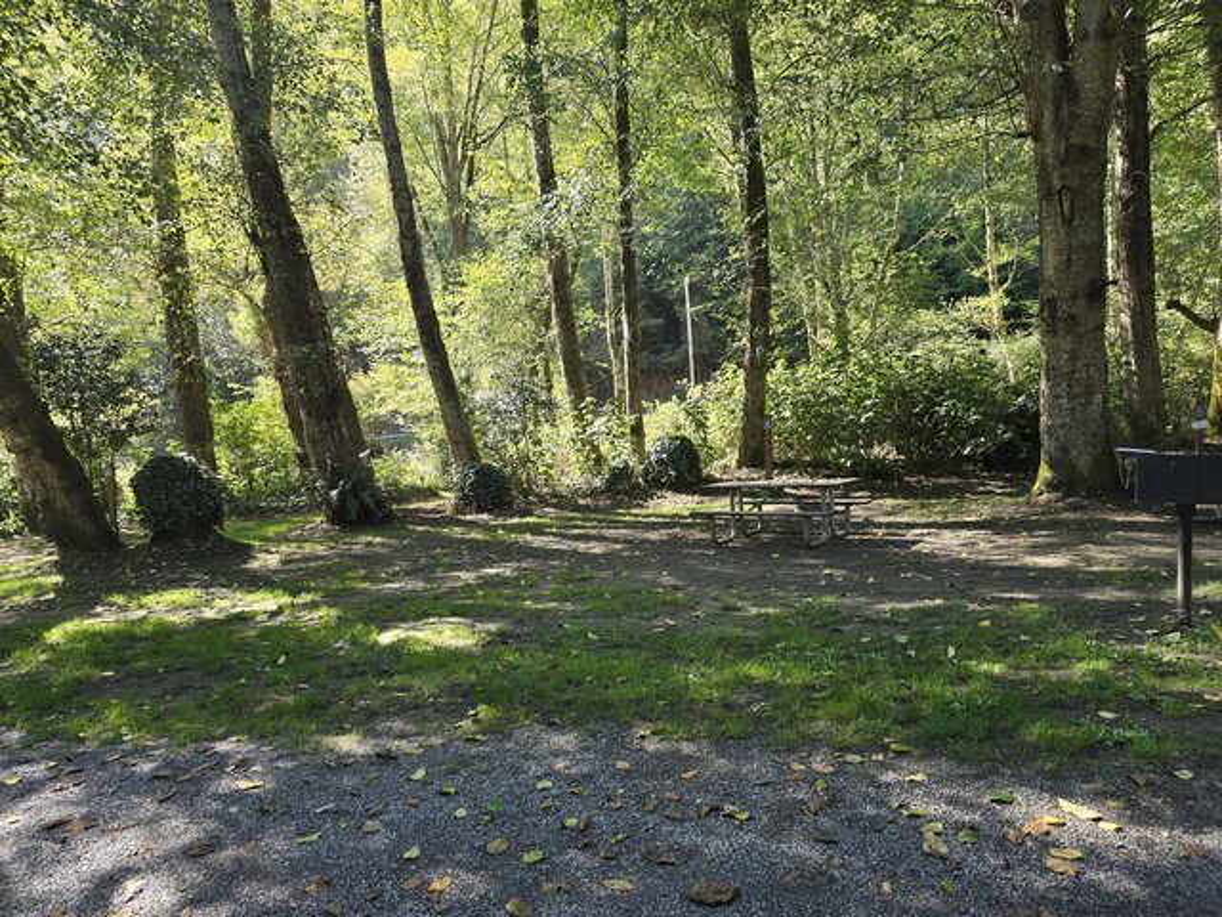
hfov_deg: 73.9
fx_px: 812
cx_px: 611
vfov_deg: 58.9
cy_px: 458
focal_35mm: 23
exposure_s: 1/180
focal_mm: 6.3
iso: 50
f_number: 1.7
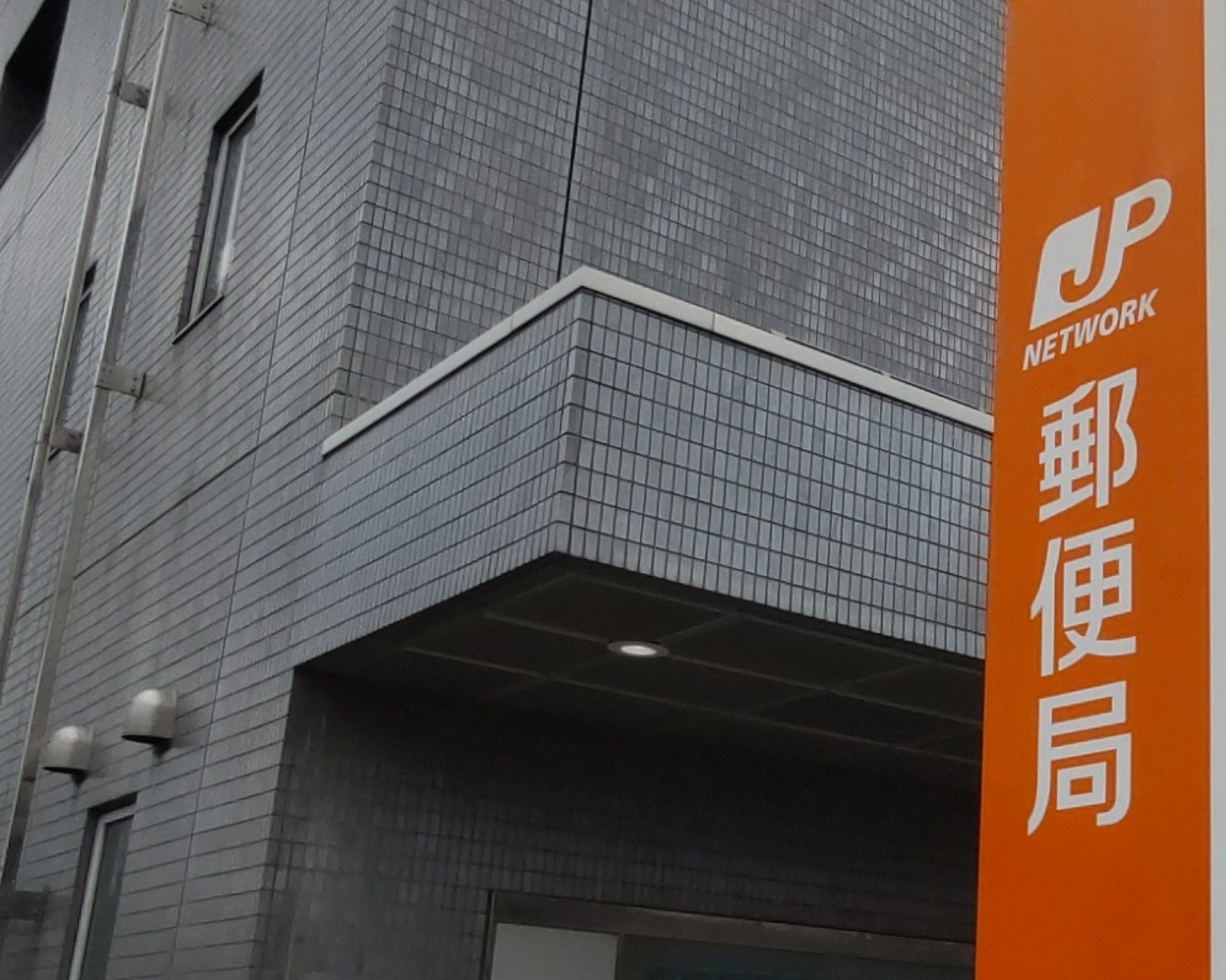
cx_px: 1016
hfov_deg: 37.1
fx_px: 1741
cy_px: 650
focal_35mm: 48
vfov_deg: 31.2
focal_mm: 1.6
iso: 50
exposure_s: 1/498
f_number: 2.4
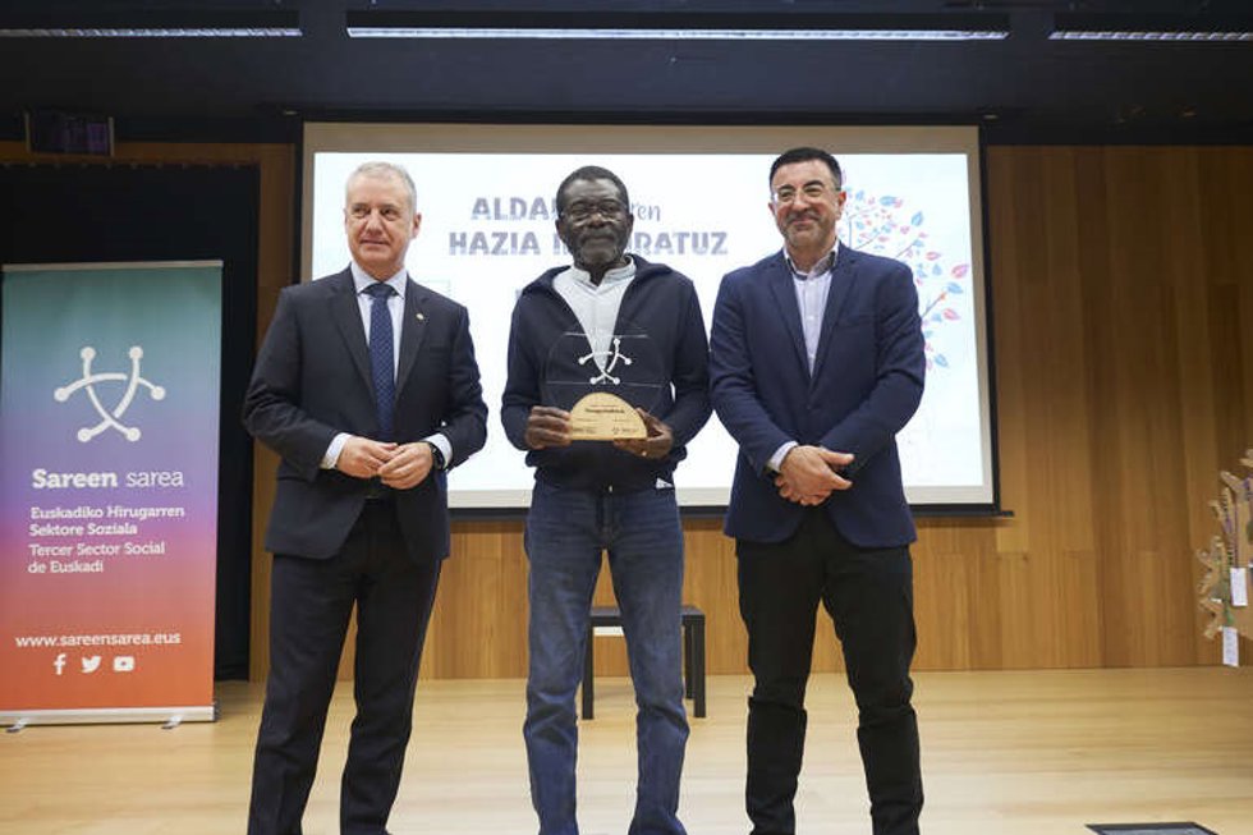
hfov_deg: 60.3
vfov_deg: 42.3
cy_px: 418
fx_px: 1079
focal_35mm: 31
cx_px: 626
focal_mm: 31
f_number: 4
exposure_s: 1/100
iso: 1250
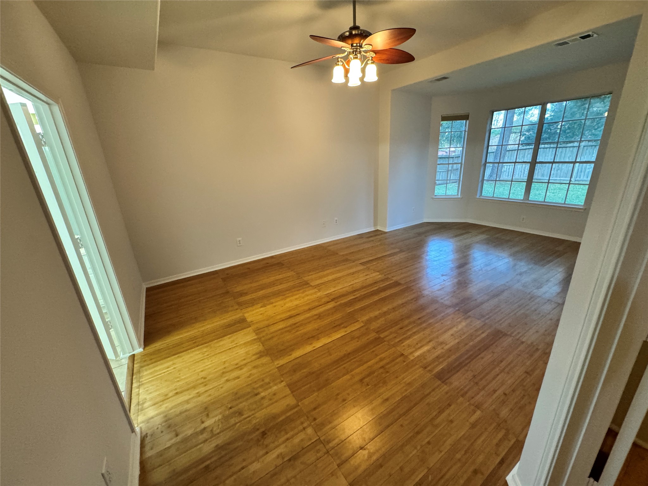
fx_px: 262
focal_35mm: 14
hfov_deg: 102.1
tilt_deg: -19.2
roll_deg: +2.8
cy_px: 243
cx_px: 324
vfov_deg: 85.7
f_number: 2.2
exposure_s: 1/60
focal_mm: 2.22
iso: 500
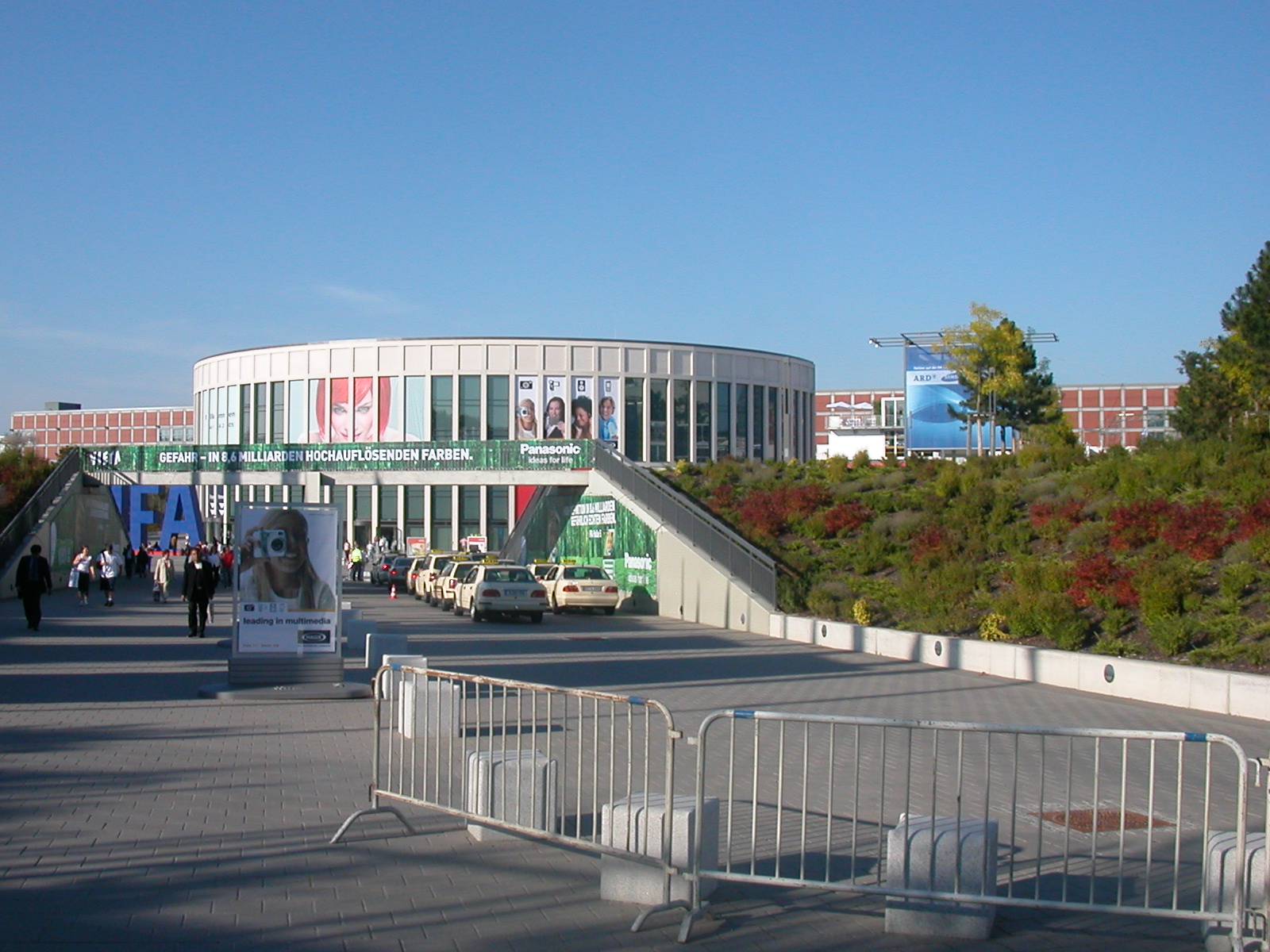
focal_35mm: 37
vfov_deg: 38.7
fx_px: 1357
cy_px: 476
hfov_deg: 50.1
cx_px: 635
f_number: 4.5
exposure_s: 1/736
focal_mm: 5.6
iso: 100
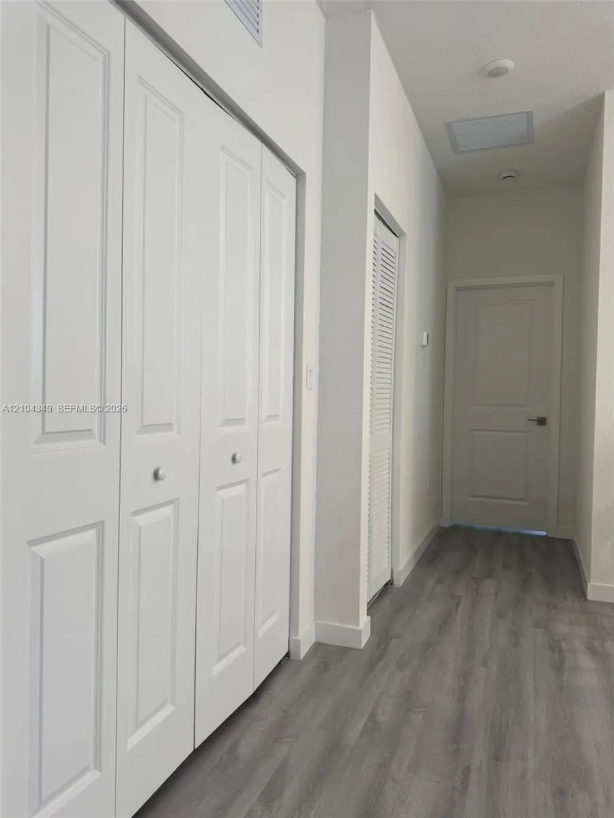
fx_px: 568
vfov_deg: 71.6
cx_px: 307
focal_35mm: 24
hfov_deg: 56.8
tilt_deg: +0.7
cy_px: 409
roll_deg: -0.6
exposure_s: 1/60
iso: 125
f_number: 1.78
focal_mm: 6.76
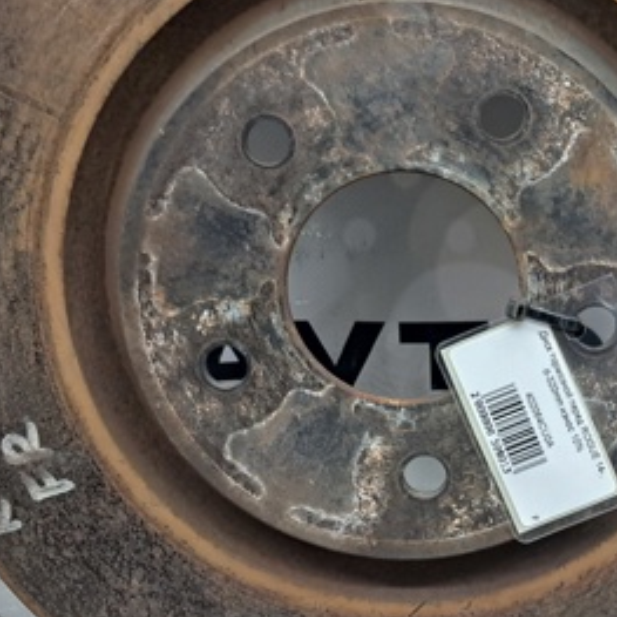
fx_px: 1170
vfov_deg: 29.5
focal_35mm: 58
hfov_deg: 29.3
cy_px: 252
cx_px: 420
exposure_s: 1/50
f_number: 1.8
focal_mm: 4
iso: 250
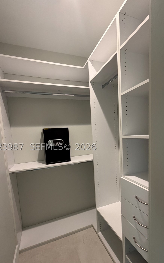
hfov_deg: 68.0
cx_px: 85
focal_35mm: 17
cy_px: 147
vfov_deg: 93.9
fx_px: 122
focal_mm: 2.22
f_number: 2.2
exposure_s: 1/60
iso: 250
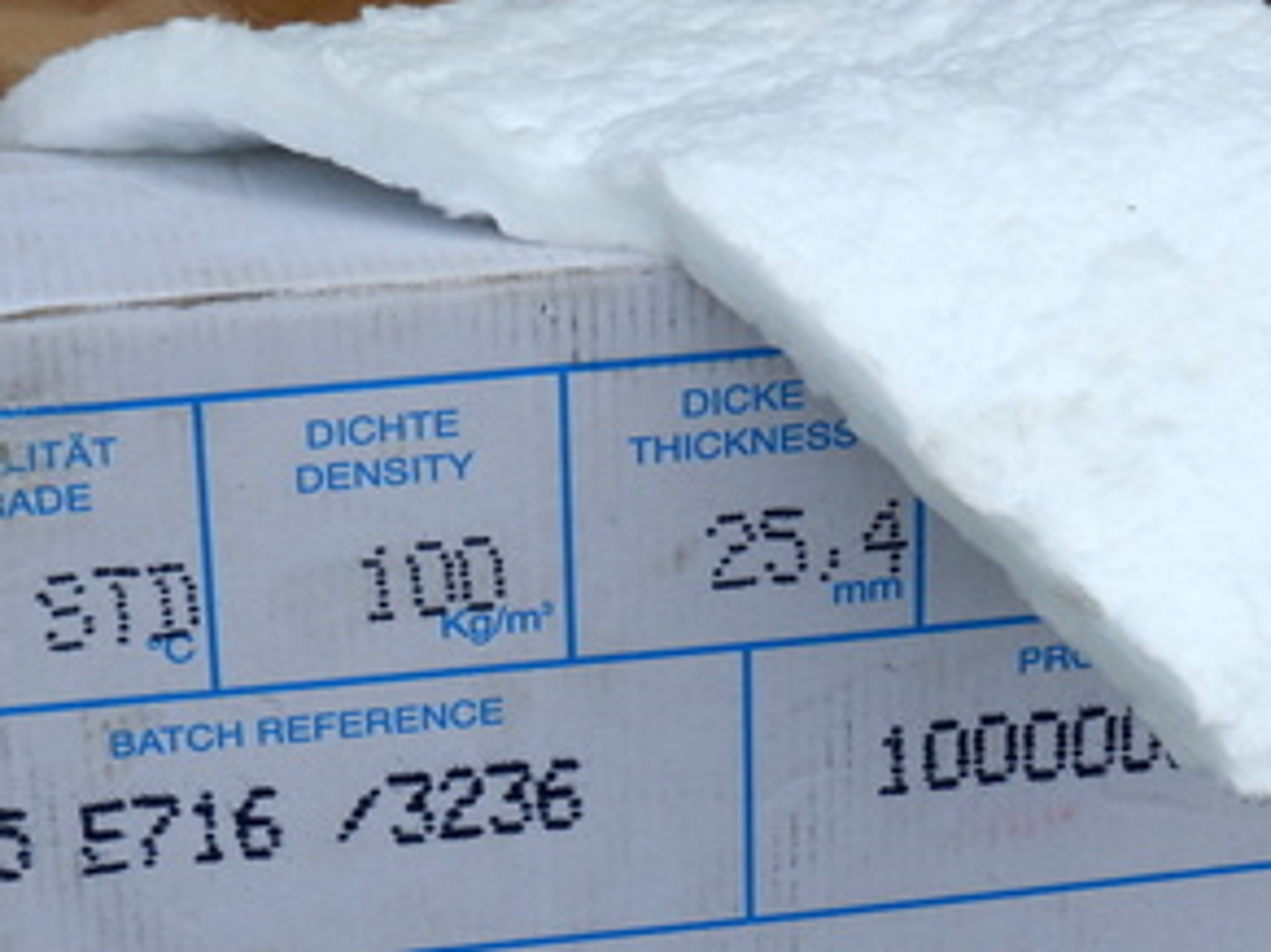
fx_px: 5322
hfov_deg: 13.6
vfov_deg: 10.2
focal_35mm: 145
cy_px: 668
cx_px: 874
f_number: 4.4
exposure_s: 1/800
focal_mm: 11.9
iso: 80
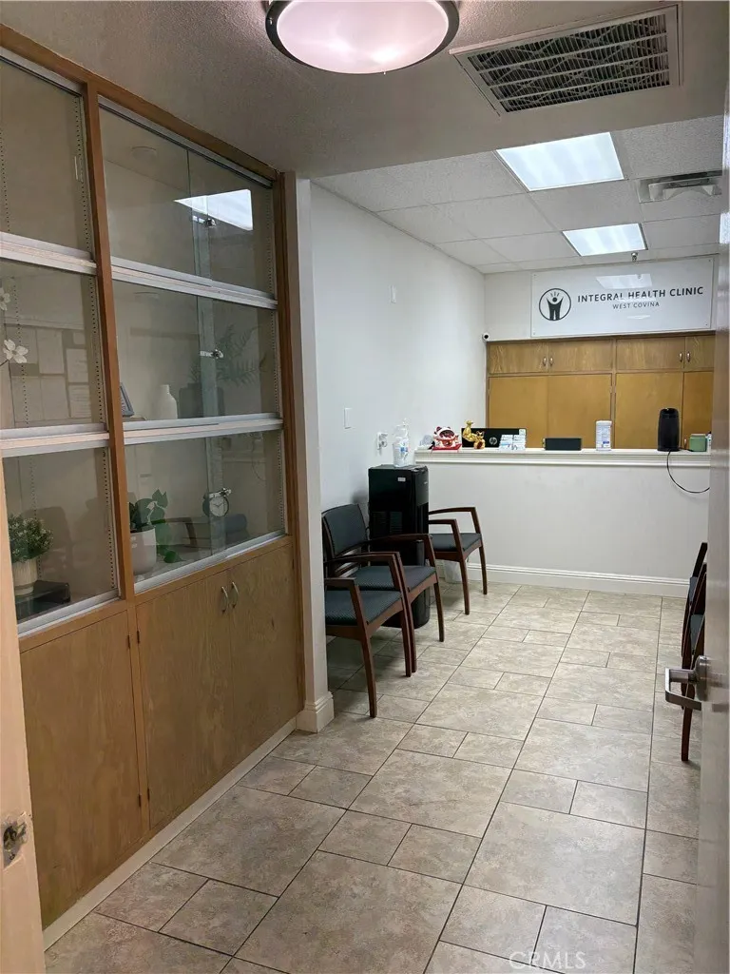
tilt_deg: -6.8
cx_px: 365
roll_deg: +1.4
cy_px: 487
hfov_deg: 53.1
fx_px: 731
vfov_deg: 67.3
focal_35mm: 26
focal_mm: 5.96
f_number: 1.6
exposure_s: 1/121
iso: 125
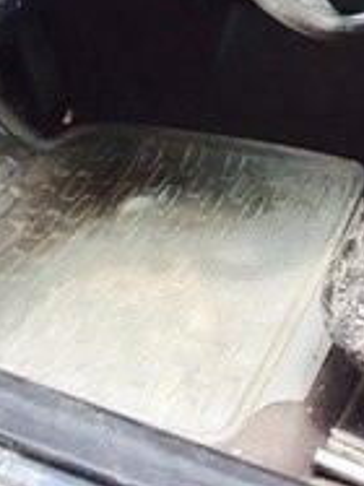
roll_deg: +4.3
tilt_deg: -28.5
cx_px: 476
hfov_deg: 17.9
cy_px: -73
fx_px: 1081
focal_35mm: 77
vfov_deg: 23.5
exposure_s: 1/117
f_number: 2.2
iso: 32
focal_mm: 4.15
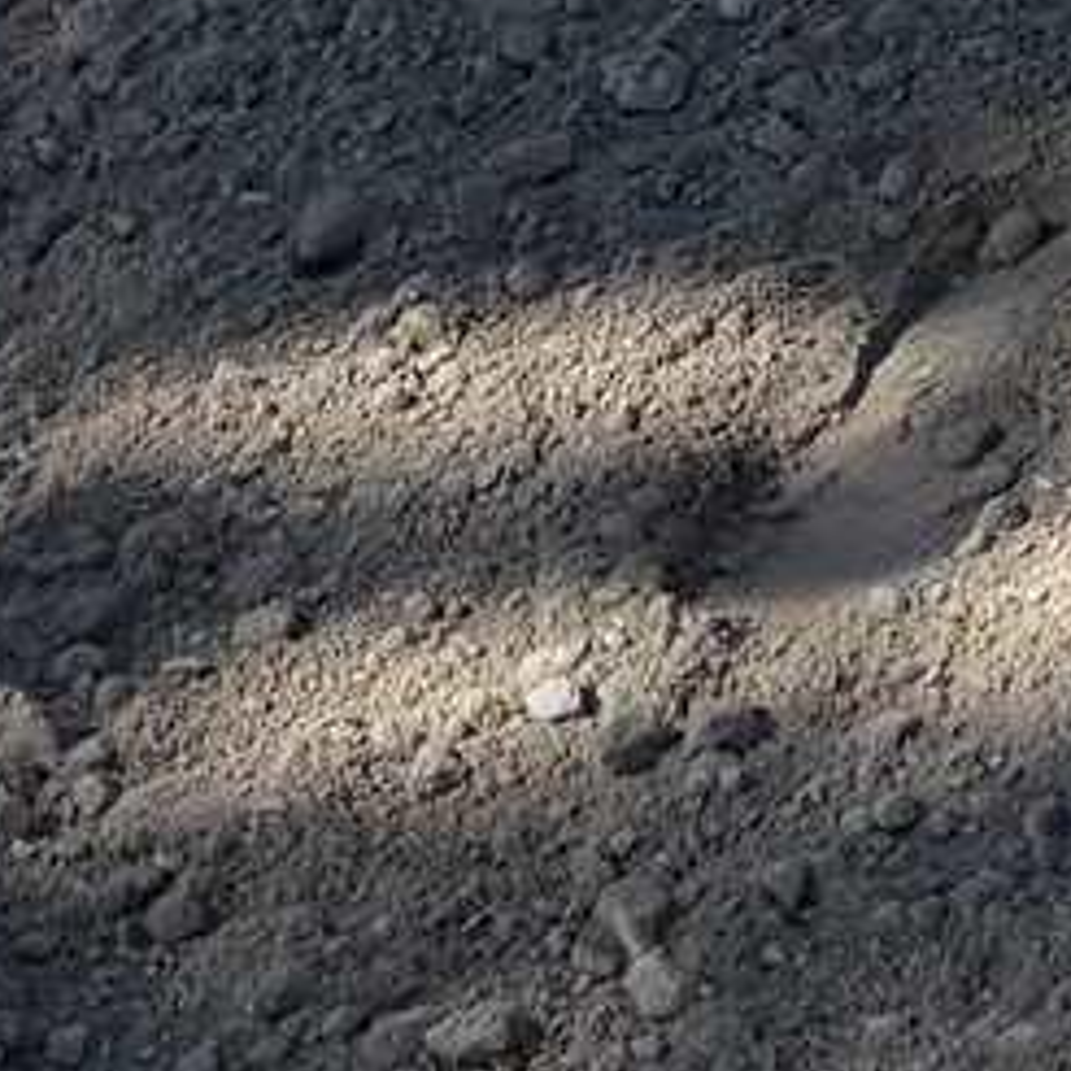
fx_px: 6966
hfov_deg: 7.7
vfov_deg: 8.4
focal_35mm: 199
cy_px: -980
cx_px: 3213
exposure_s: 1/8130
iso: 80
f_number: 1.78
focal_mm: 6.76
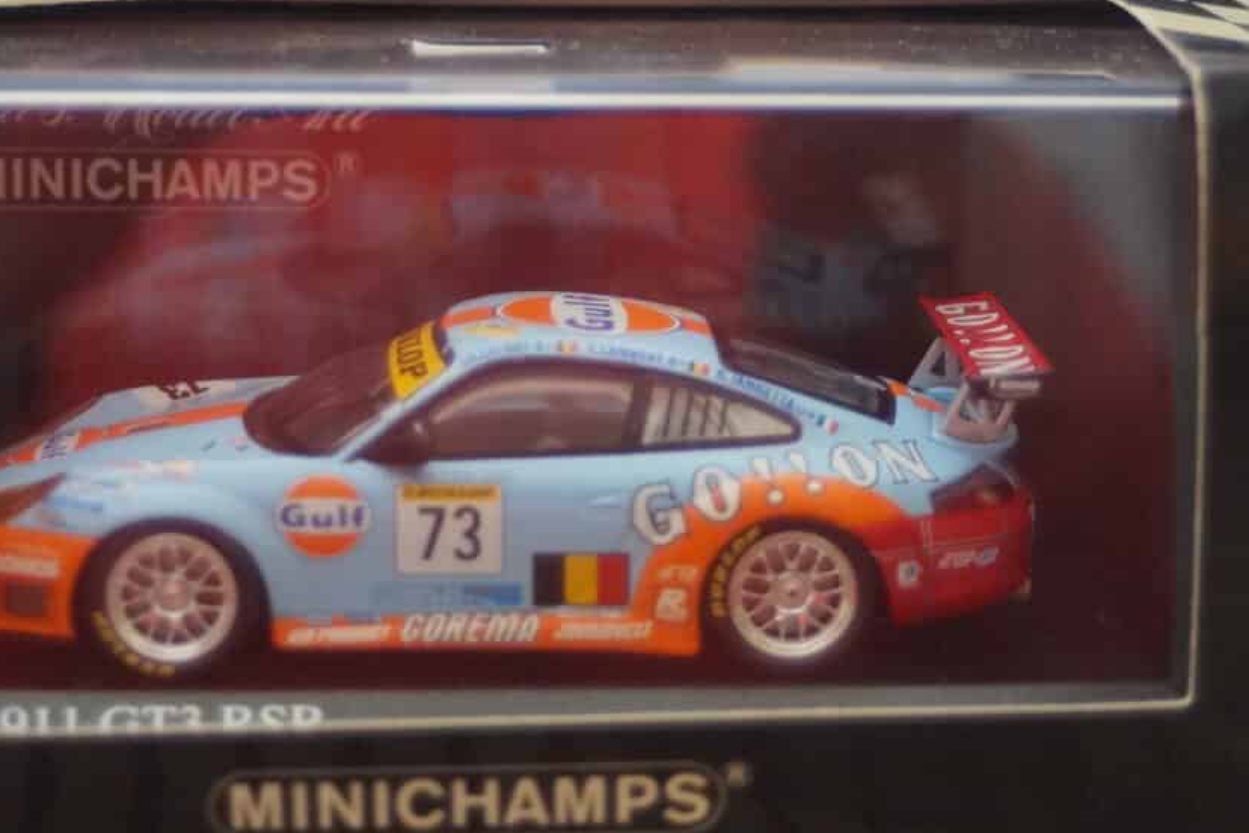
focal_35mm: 99
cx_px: 662
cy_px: 230
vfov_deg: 13.8
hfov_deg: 20.6
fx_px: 3434
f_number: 4.5
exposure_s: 1/160
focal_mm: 40
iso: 1250
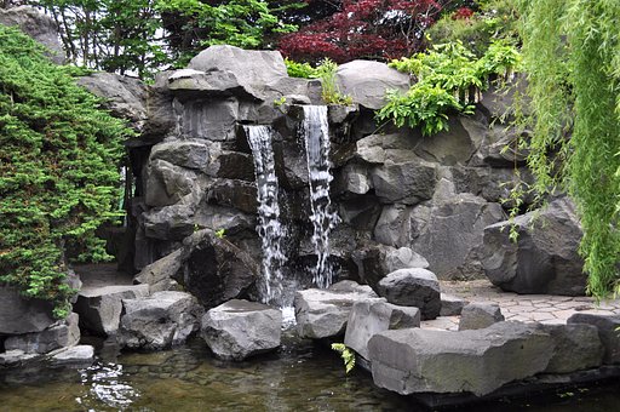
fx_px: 619
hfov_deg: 53.2
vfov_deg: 36.8
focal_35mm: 36
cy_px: 206
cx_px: 310
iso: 200
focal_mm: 24
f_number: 5.6
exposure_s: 1/125
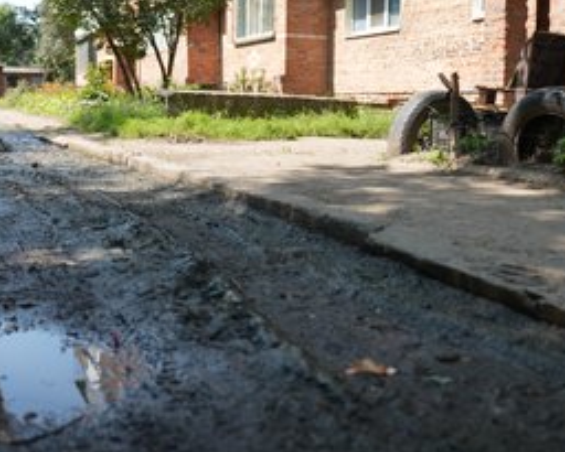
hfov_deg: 44.7
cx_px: 263
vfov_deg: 36.3
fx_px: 686
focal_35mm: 41
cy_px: 166
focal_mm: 28
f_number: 2.8
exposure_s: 1/100
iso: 320
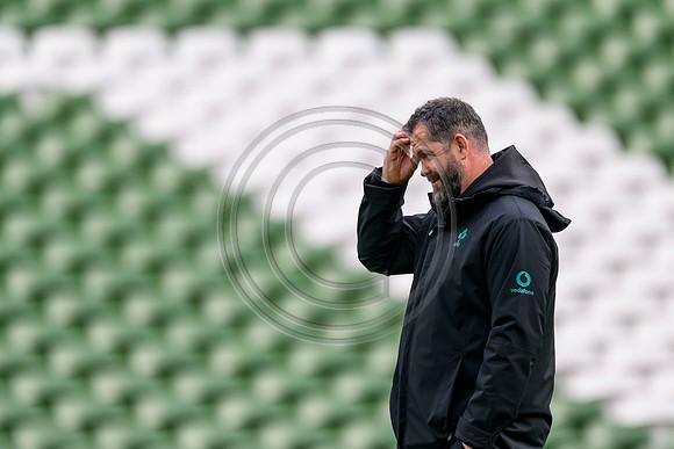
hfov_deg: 2.6
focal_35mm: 807
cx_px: 306
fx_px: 15105
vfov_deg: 1.7
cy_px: 143
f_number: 4
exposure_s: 1/1250
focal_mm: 560
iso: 400
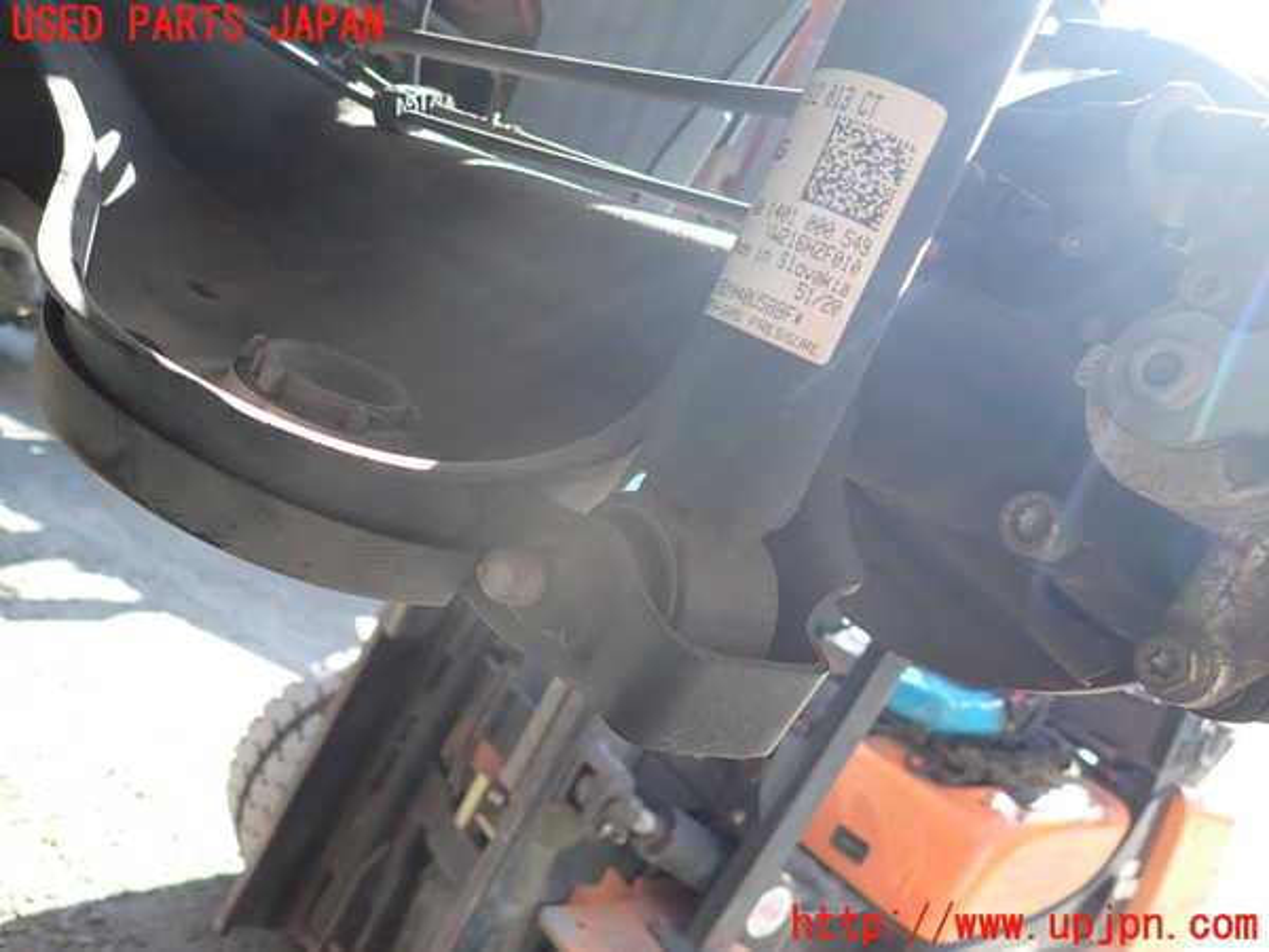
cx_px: 634
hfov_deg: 69.4
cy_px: 476
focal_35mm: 25
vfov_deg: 54.9
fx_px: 916
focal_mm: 4.5
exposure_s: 1/200
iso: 100
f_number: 2
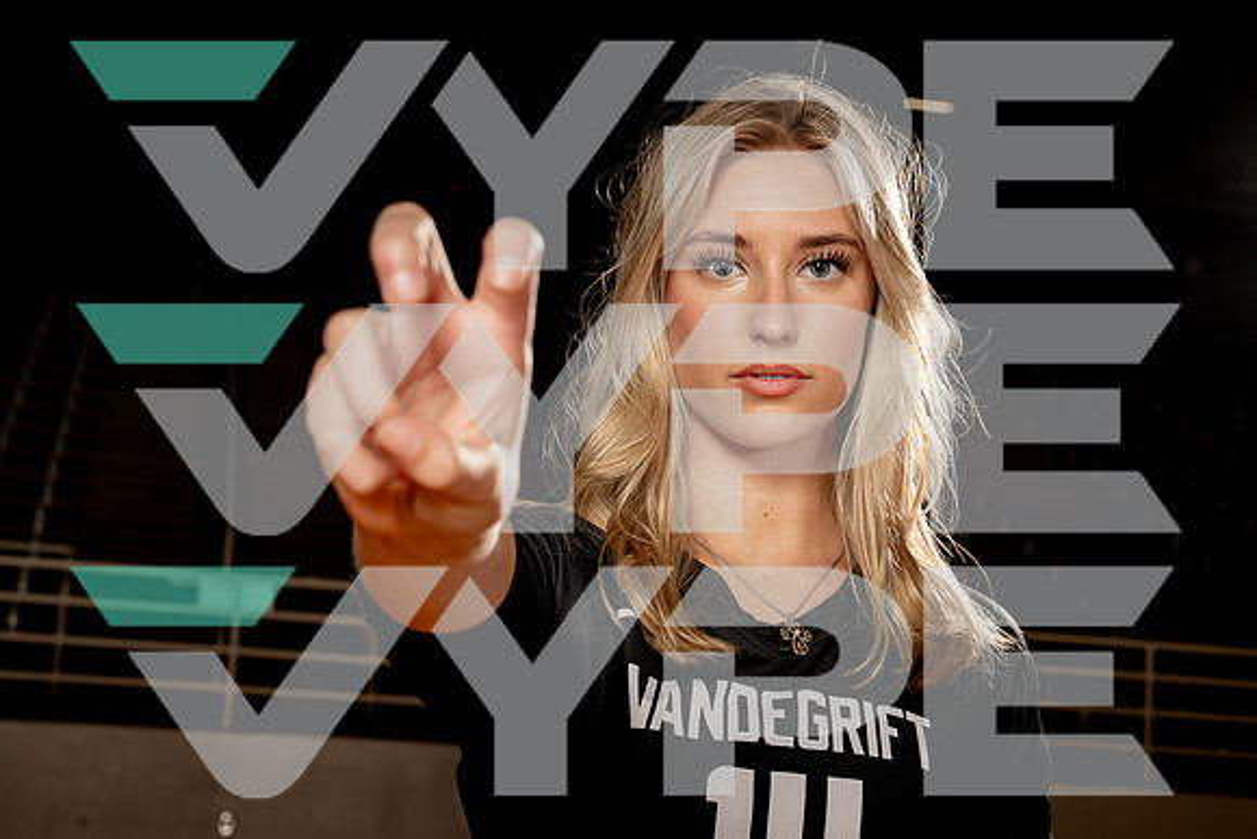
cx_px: 628
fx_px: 2200
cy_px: 420
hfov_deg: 31.9
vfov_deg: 21.6
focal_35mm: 63
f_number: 8
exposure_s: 1/250
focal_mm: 63
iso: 100
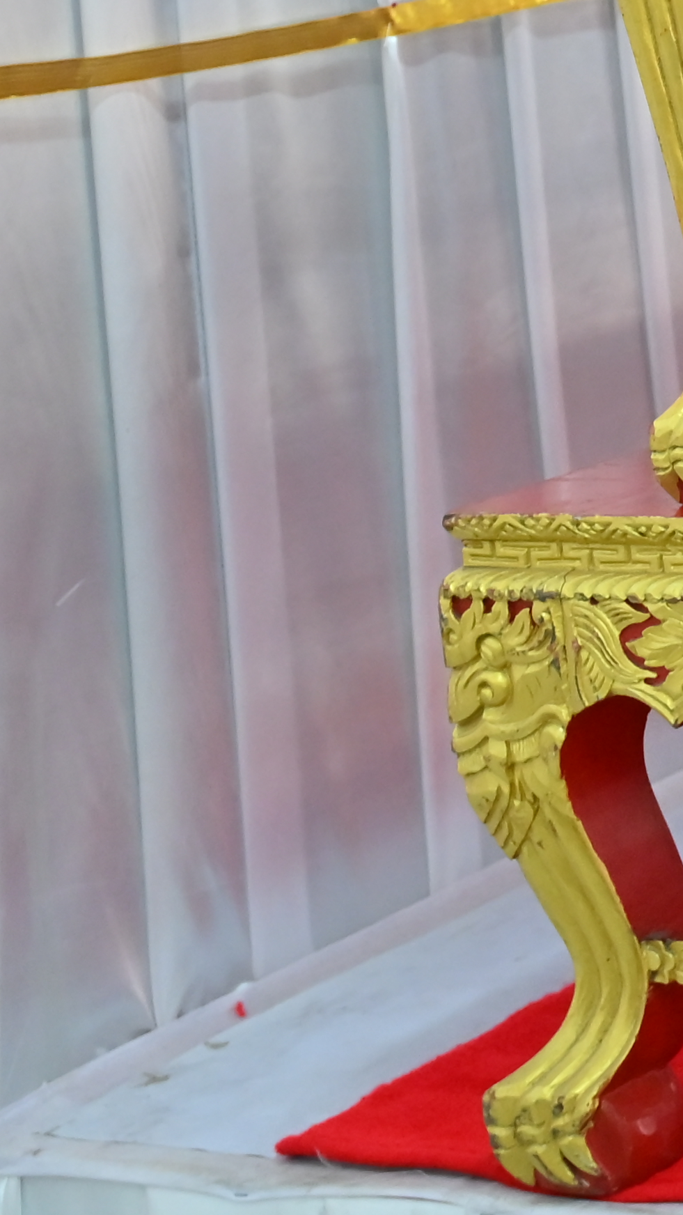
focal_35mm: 109
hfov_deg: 9.4
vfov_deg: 18.9
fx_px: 3509
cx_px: 1863
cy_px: -102
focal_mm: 30
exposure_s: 1/200
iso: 1250
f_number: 4
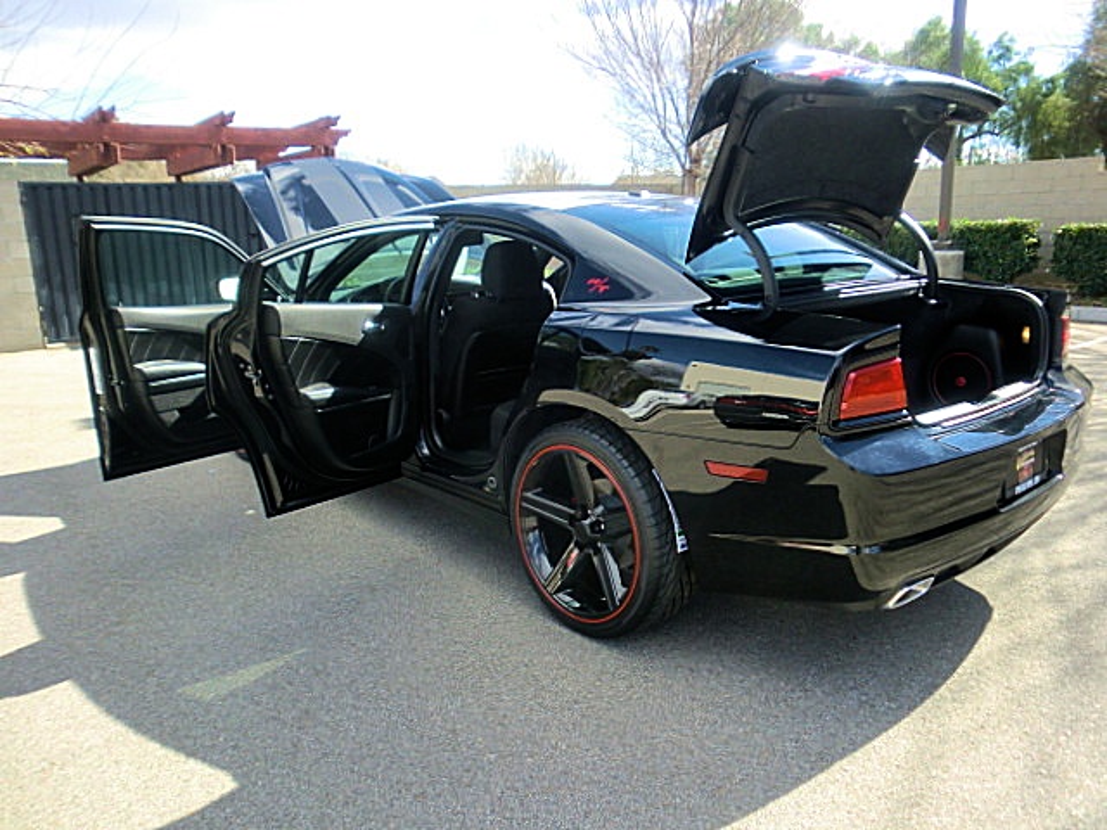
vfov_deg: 53.1
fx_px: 831
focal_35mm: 26
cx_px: 554
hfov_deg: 67.3
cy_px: 415
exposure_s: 1/400
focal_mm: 4.65
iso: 64
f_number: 2.6
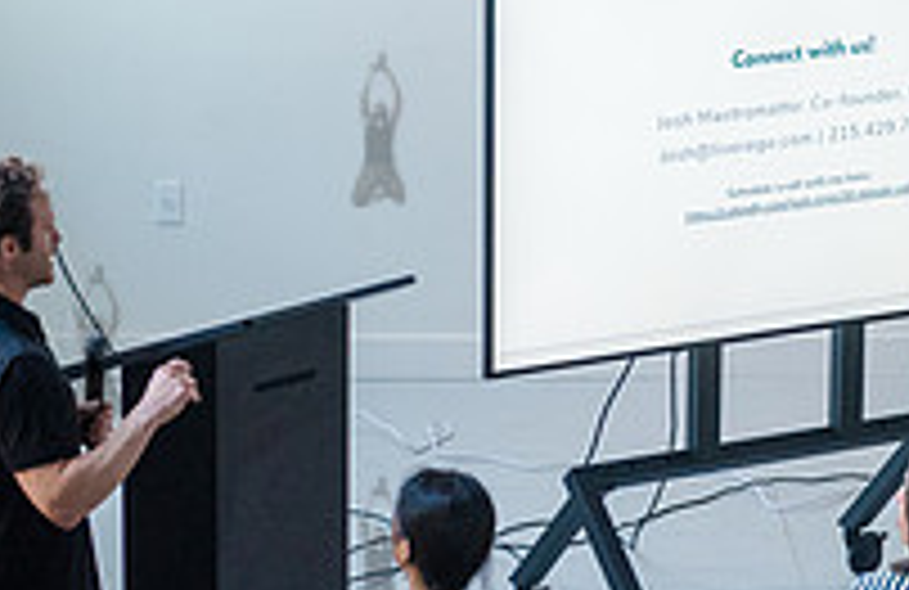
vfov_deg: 5.5
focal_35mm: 243
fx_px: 6084
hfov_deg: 8.5
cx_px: 973
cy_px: 385
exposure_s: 1/320
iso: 4000
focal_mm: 80
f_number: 4
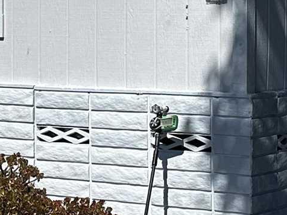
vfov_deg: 9.5
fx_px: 1285
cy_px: -1
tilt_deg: -0.9
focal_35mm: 155
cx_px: 133
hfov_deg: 12.7
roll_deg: -0.3
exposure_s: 1/6623
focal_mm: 6.86
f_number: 1.78
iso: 80
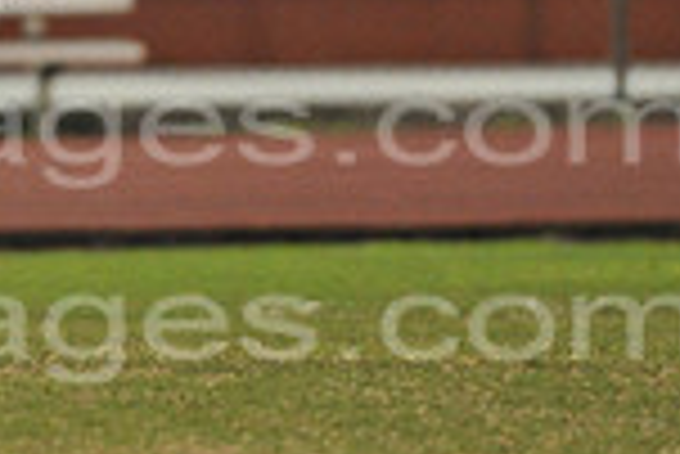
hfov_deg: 1.8
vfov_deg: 1.2
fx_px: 21762
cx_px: -320
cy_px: -162
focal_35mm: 1151
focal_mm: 300
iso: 5000
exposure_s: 1/400
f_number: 3.2
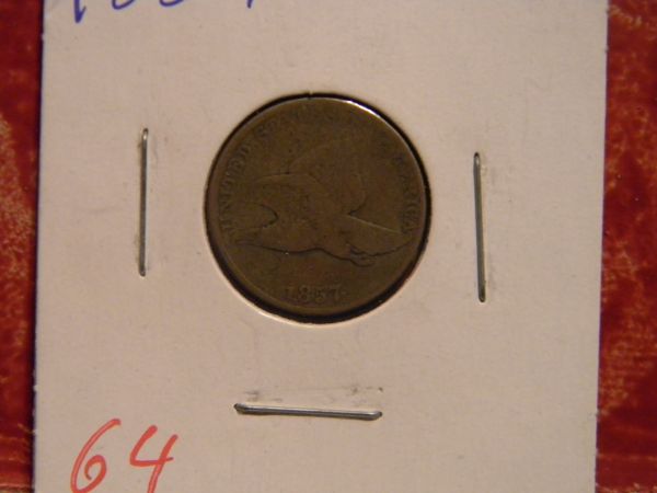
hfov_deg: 23.6
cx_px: 328
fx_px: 1575
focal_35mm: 83
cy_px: 246
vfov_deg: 17.8
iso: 400
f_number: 4.5
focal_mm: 15.1
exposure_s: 1/1.6
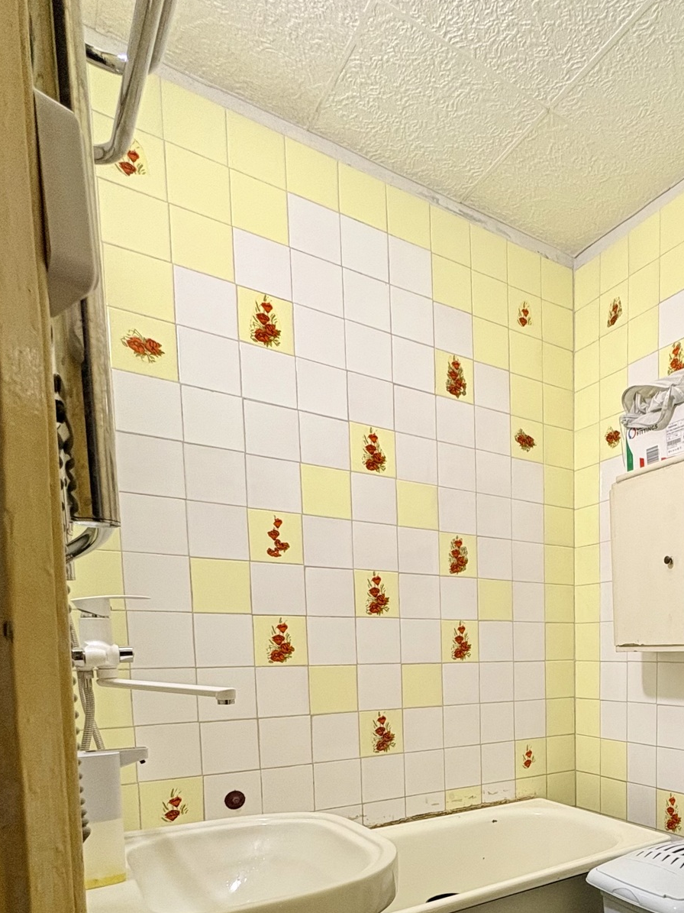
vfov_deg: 66.5
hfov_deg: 52.2
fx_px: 632
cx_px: 570
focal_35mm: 24
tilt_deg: -4.0
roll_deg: +1.6
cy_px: 701
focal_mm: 2.22
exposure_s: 1/50
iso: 160
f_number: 2.2
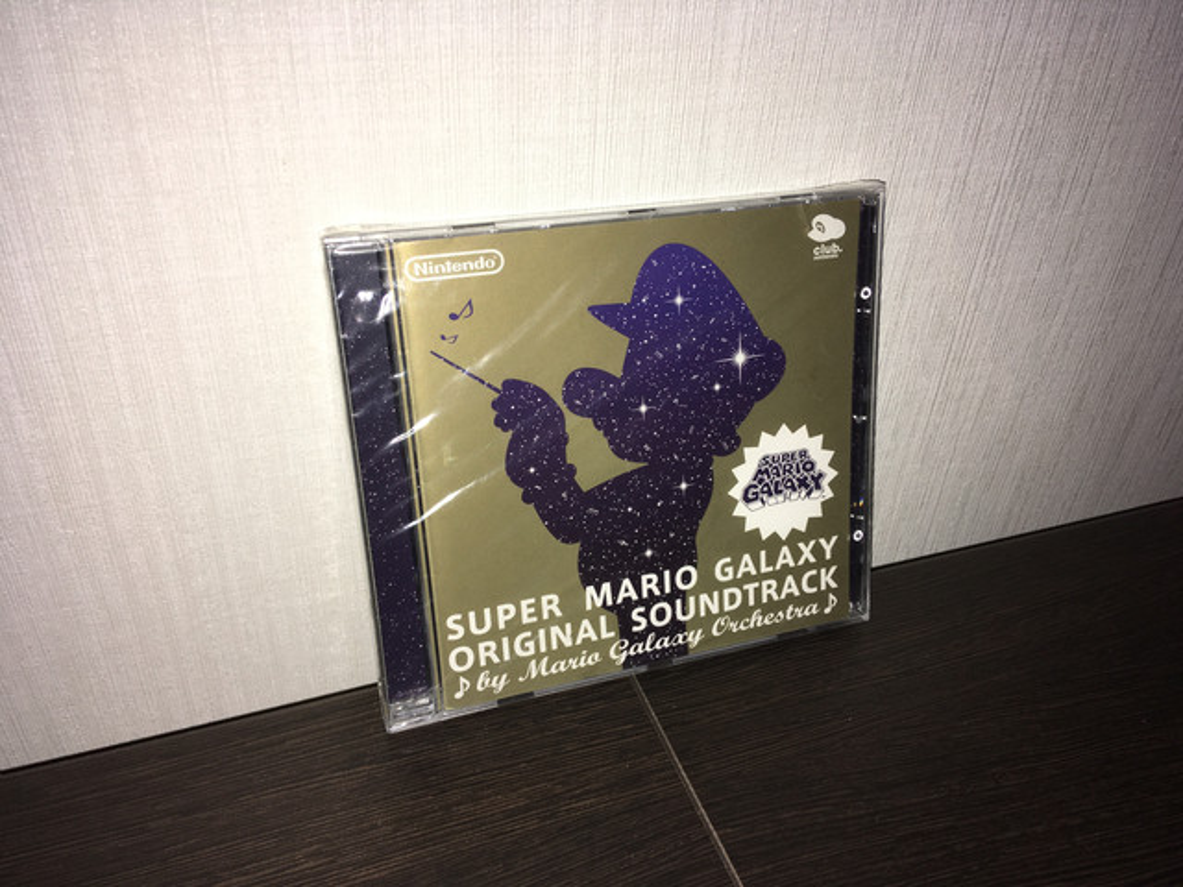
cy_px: 444
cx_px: 592
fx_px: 991
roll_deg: -3.6
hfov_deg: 61.7
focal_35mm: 29
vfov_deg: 48.2
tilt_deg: -36.3
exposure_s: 1/95
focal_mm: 4.15
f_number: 2.2
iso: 25
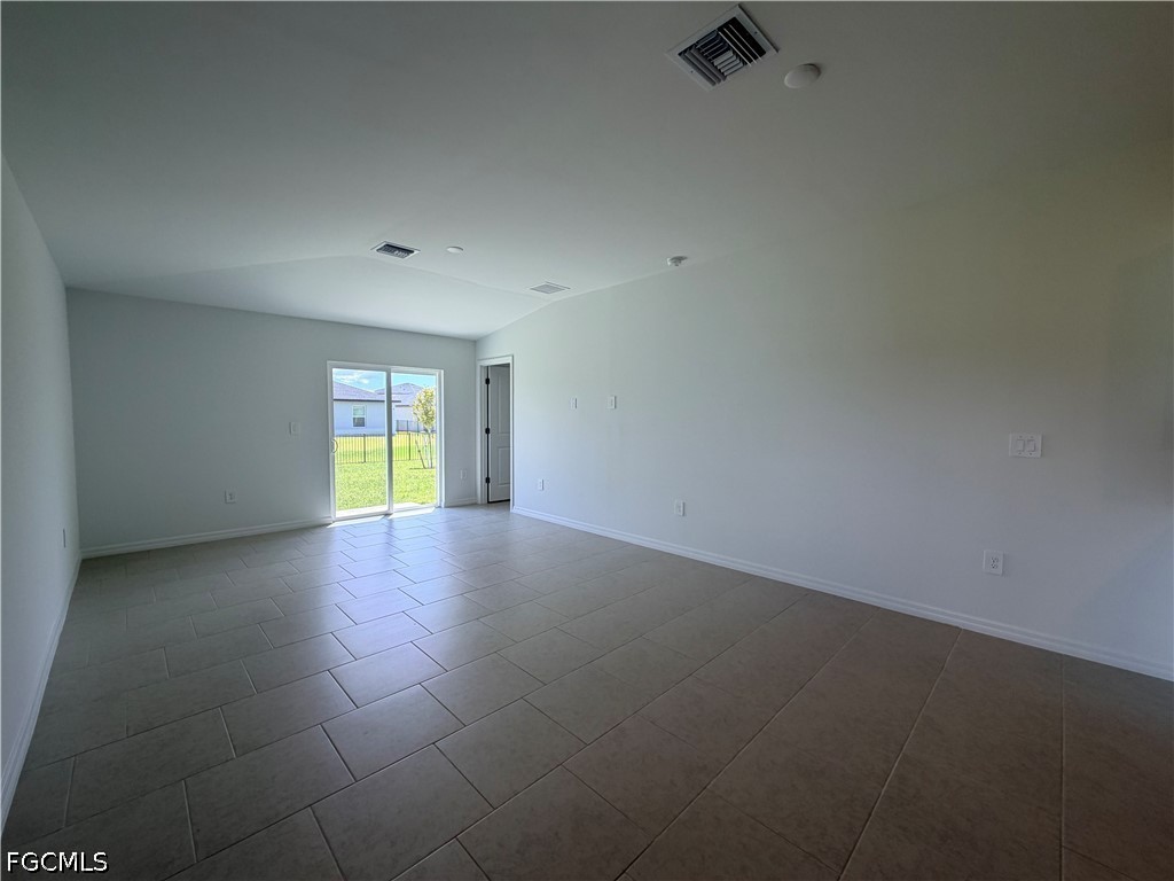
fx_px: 475
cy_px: 440
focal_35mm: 14
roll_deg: -0.2
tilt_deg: -2.8
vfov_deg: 85.7
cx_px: 587
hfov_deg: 102.1
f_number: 2.2
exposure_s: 1/120
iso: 50
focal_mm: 2.22
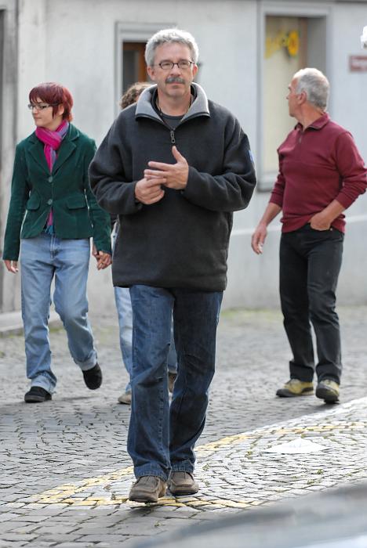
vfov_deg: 10.2
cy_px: 274
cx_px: 184
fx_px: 3090
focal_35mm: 202
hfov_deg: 6.8
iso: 640
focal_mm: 135
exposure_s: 1/500
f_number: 2.8
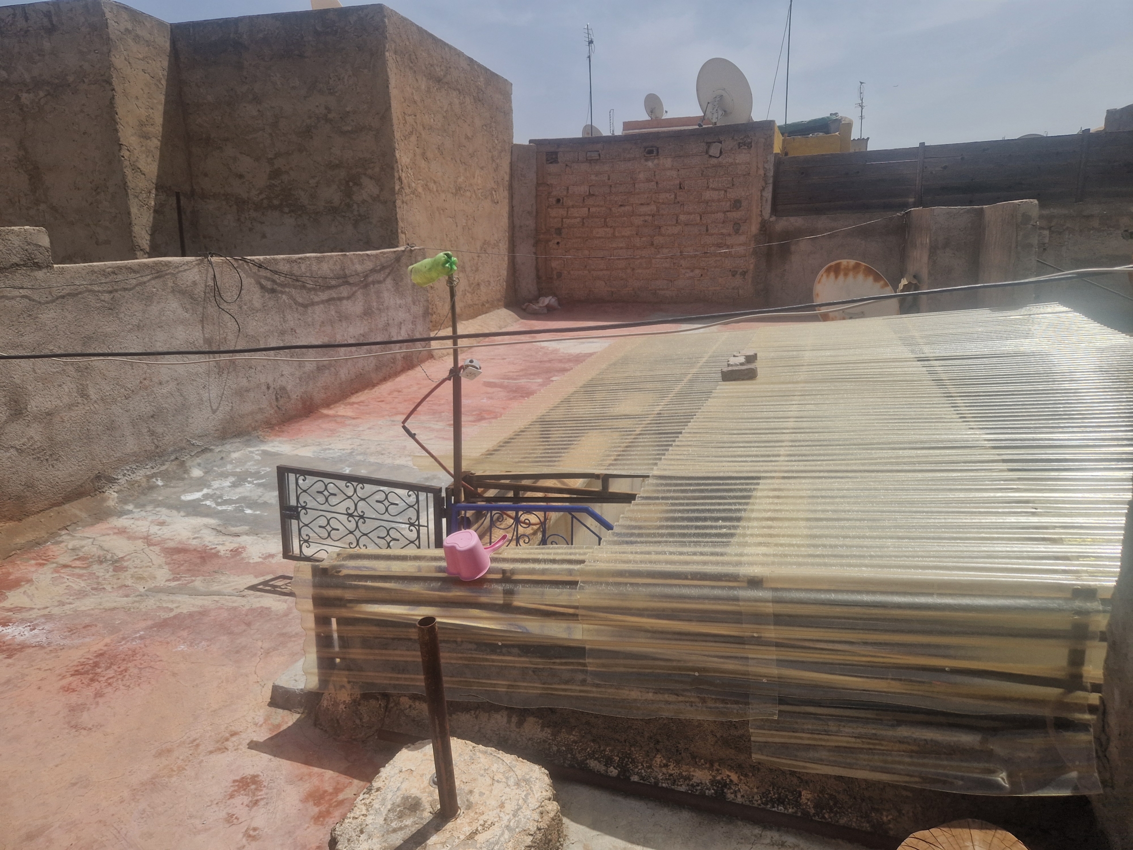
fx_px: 753
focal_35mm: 23
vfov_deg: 58.9
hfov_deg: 73.9
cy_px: 425
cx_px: 566
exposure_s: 1/3128
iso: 50
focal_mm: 5.4
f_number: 1.8
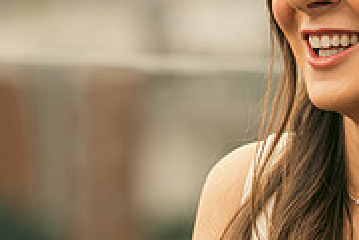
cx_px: 472
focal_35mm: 440
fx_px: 4391
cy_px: 59
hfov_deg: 4.7
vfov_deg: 3.1
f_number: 3.5
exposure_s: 1/250
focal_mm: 135
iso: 160
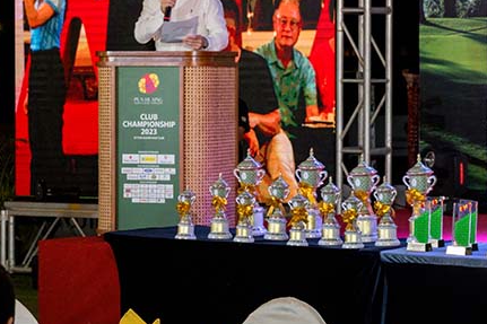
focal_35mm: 147
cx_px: 525
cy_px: 51
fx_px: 1988
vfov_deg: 9.3
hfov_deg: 13.7
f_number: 6.3
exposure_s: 1/200
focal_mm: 66
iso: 2800
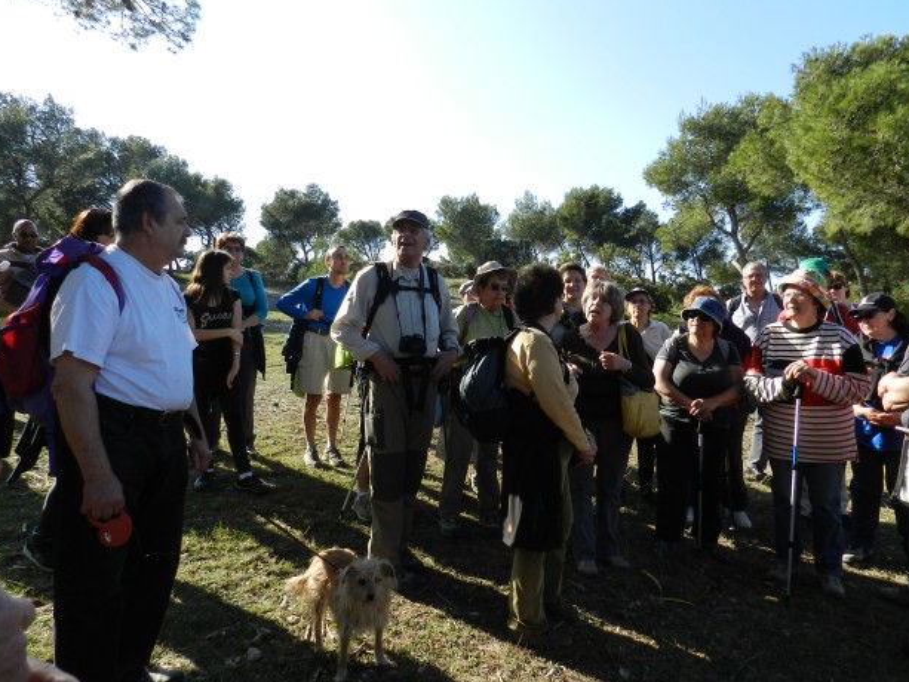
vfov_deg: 56.8
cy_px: 350
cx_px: 467
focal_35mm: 24
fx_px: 630
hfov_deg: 71.6
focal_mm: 4
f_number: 3.4
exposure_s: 1/800
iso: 160
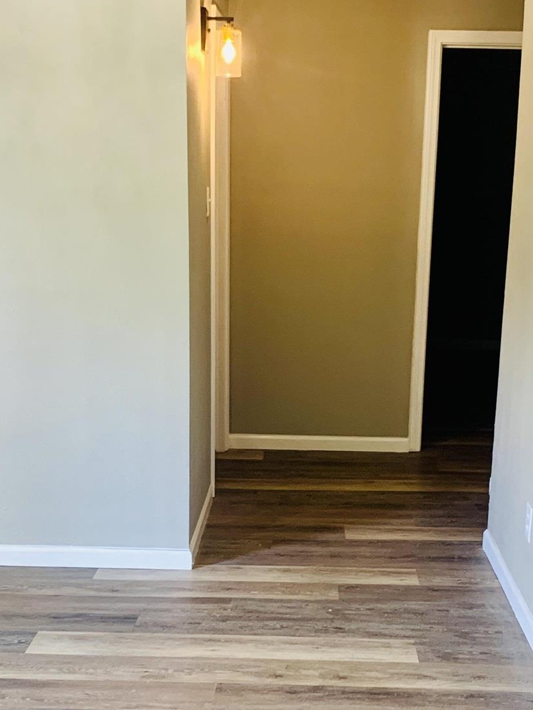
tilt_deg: -13.0
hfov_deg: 27.0
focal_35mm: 54
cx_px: 278
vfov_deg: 35.3
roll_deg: -1.0
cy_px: 464
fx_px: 1108
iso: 125
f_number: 1.8
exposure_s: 1/59
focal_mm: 4.25
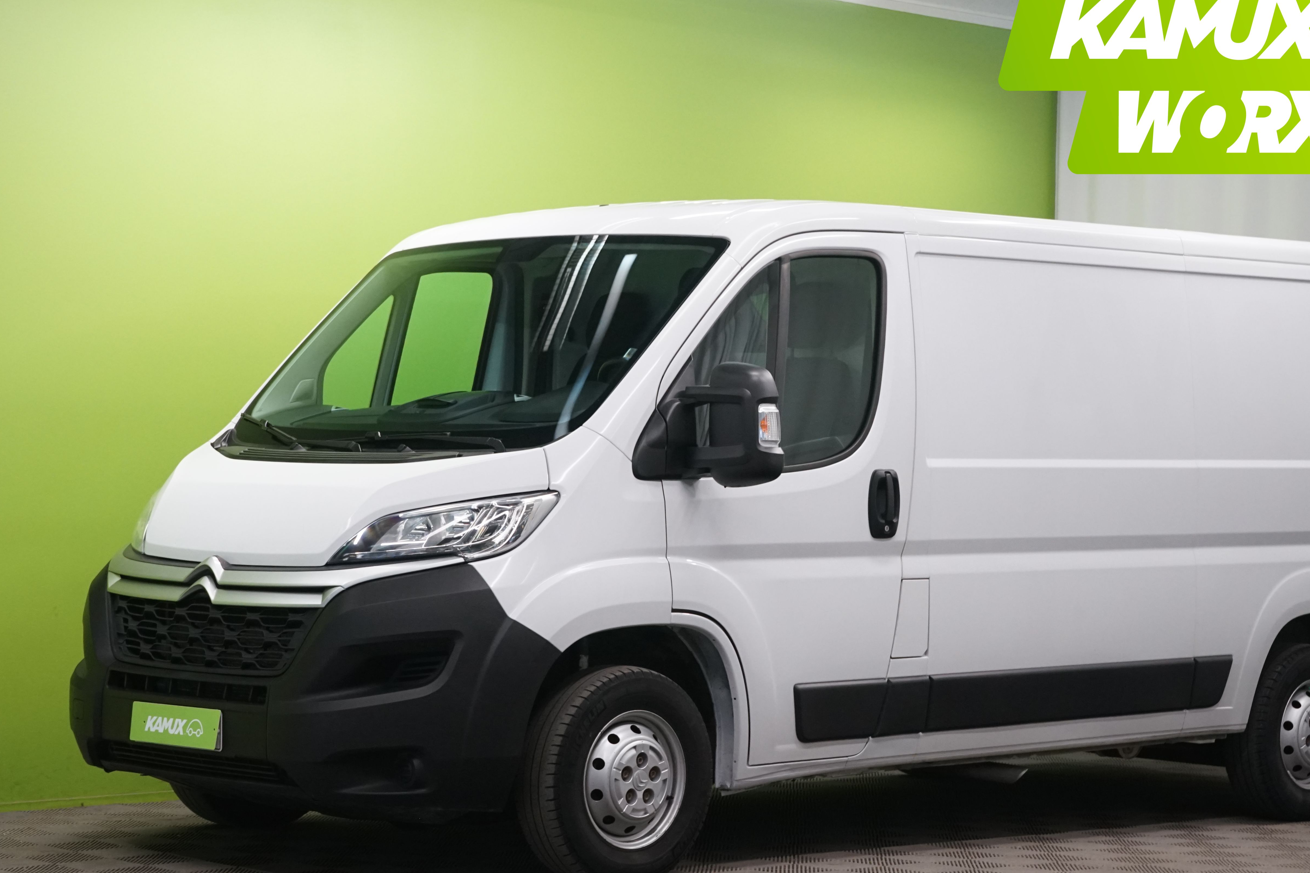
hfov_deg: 23.6
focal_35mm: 86
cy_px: 451
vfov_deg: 15.9
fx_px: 3129
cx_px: 762
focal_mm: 69
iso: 2000
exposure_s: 1/25
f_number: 9
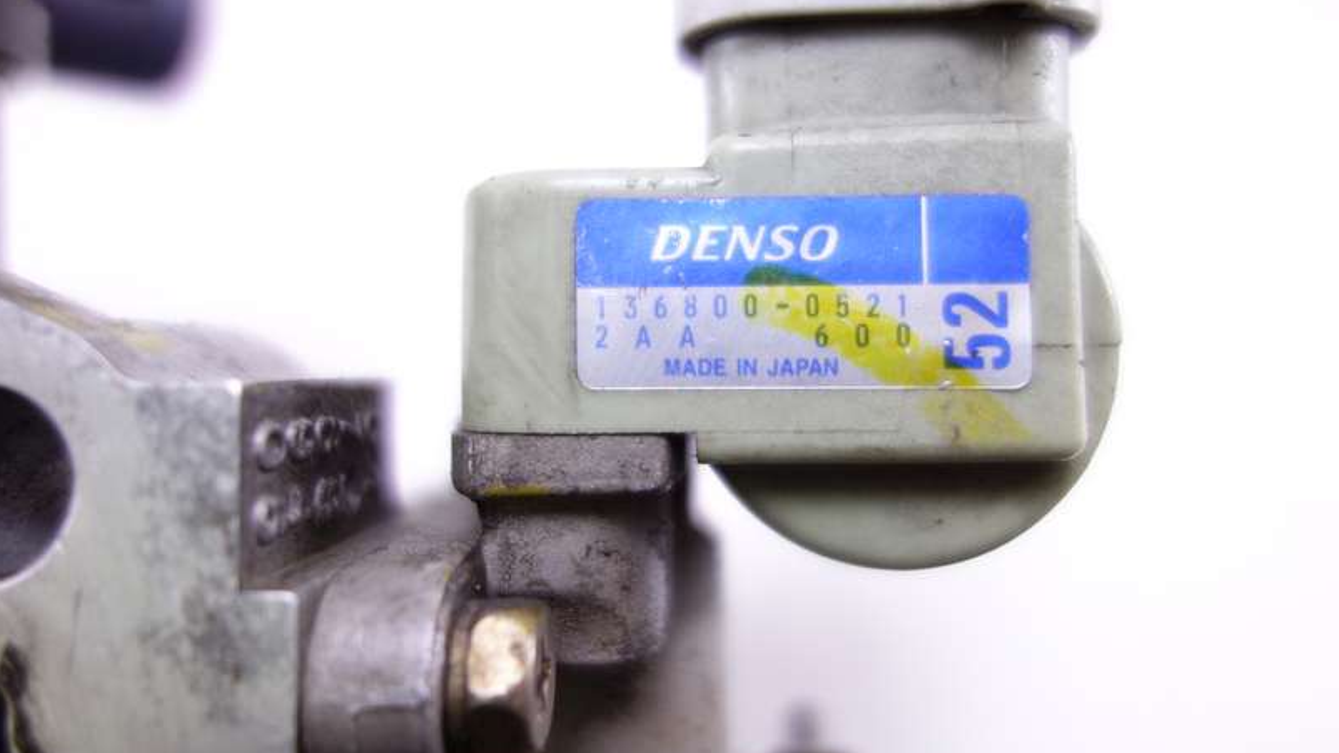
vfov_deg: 38.8
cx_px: 675
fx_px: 1065
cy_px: 316
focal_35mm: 30
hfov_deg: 64.3
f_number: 1.8
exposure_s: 1/60
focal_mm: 10.4
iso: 125
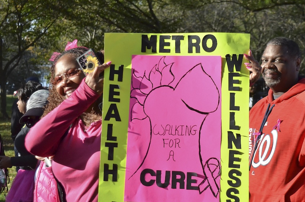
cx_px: 182
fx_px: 719
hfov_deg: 23.9
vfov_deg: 16.0
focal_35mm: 85
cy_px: 115
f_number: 5
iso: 1100
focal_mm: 40
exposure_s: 1/6400
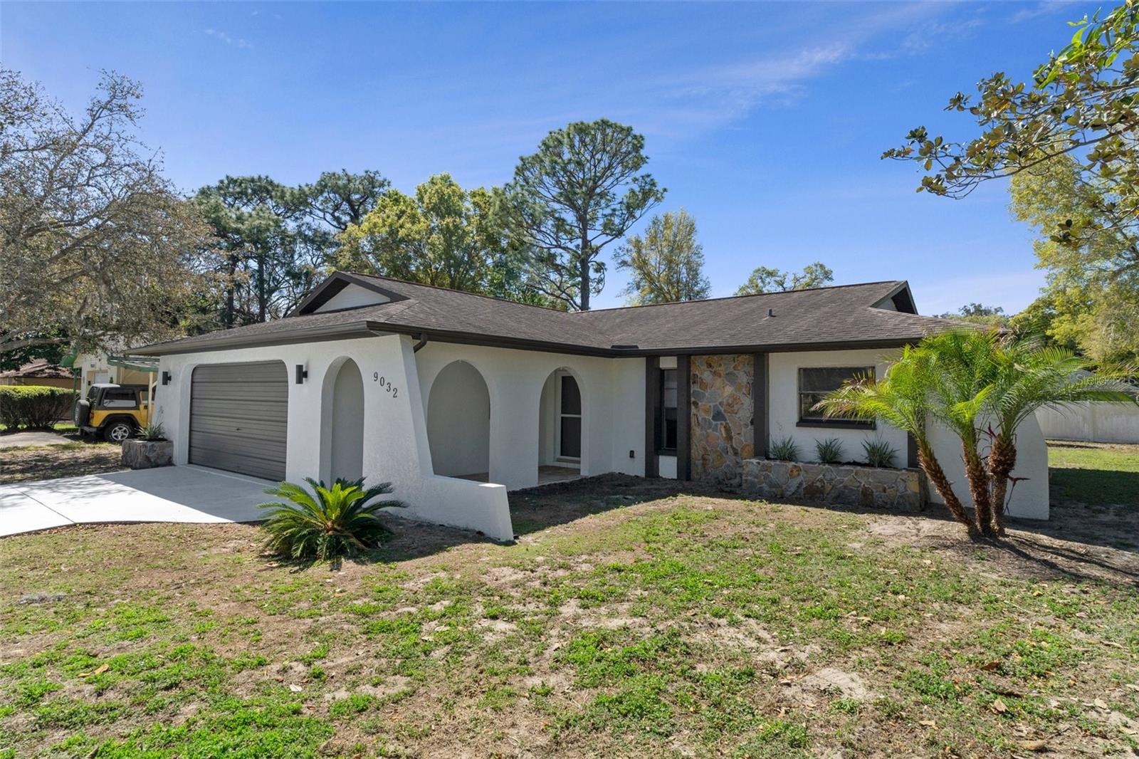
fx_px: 617
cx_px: 570
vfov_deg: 63.2
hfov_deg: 85.4
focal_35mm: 20
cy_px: 380
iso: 320
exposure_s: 1/250
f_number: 8
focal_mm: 13
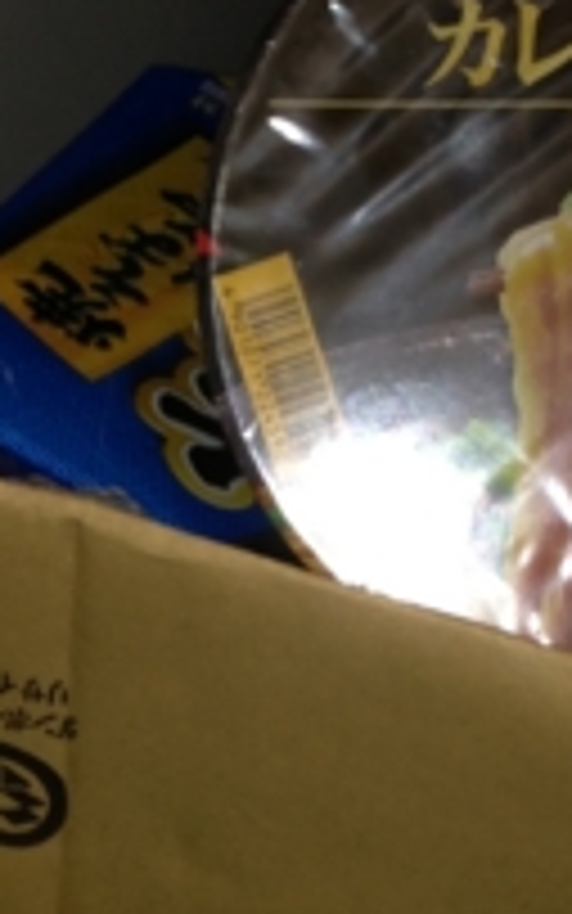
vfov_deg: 14.8
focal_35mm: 138
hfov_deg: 9.4
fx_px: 3440
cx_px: -54
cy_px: 968
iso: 50
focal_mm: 4.13
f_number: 2.4
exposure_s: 1/23
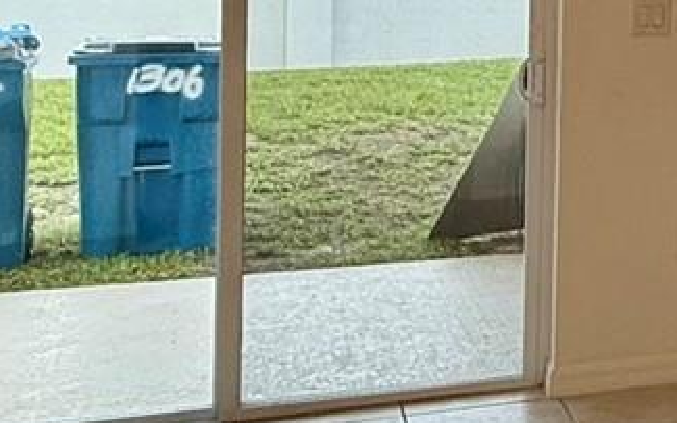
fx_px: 1347
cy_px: -33
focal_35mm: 73
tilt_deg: +0.0
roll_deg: -1.5
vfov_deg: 17.3
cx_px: 912
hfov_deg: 24.2
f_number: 2.2
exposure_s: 1/229
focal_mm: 2.22
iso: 64
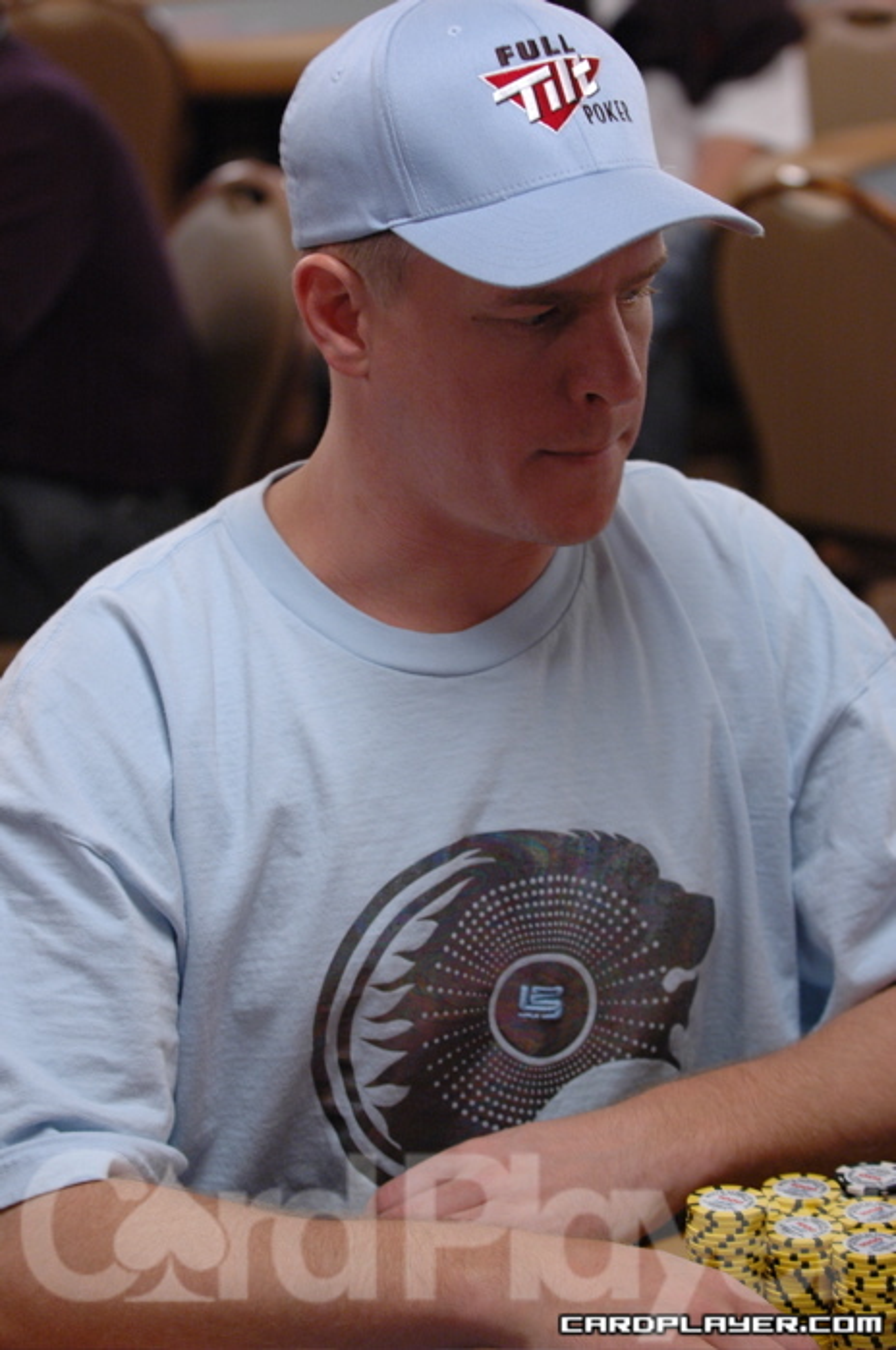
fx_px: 3931
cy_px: 675
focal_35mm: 105
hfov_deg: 13.0
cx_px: 448
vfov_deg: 19.5
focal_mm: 70
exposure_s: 1/50
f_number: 3.5
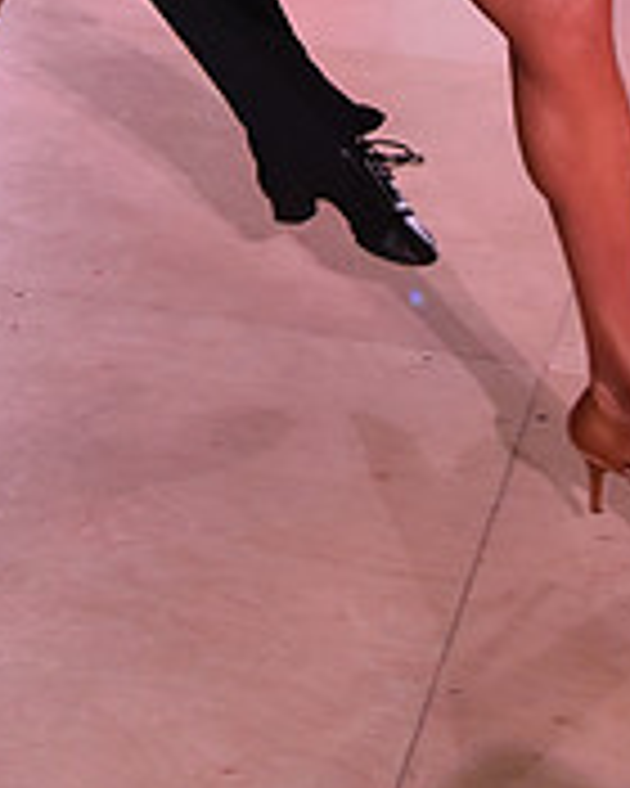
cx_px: 124
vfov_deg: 16.2
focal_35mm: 109
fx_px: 2540
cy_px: -369
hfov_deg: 14.1
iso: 2500
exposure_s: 1/320
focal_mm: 35
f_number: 6.3
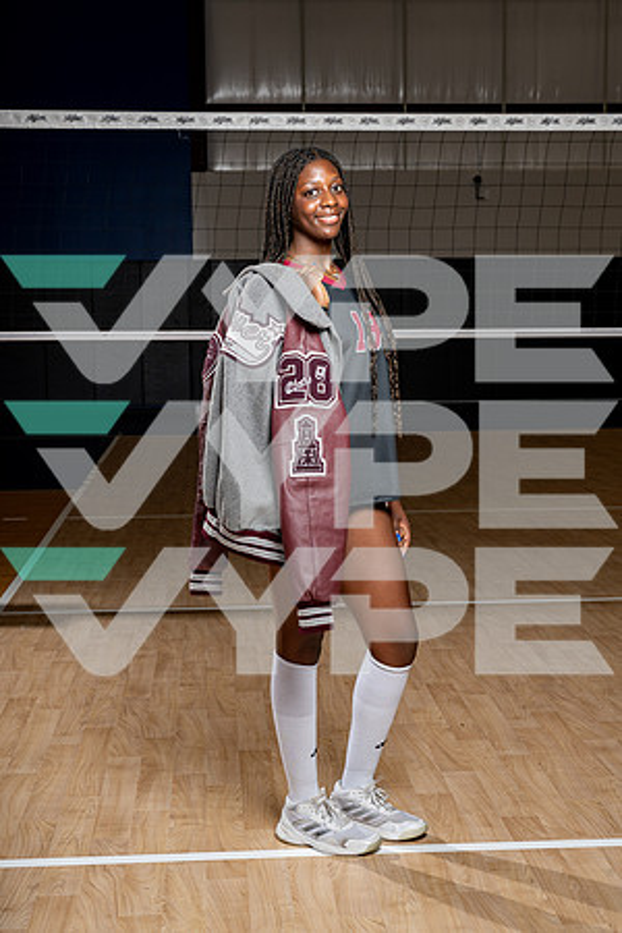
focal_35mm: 53
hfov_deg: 25.5
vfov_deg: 37.5
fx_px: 1373
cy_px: 466
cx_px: 311
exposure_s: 1/250
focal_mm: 53
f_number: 8
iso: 100
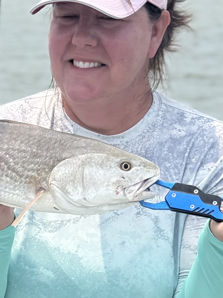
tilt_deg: -16.5
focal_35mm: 132
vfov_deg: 14.8
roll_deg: -1.3
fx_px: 1133
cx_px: -10
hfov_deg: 11.1
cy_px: 274
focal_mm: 6.76
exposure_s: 1/7092
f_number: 1.78
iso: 64
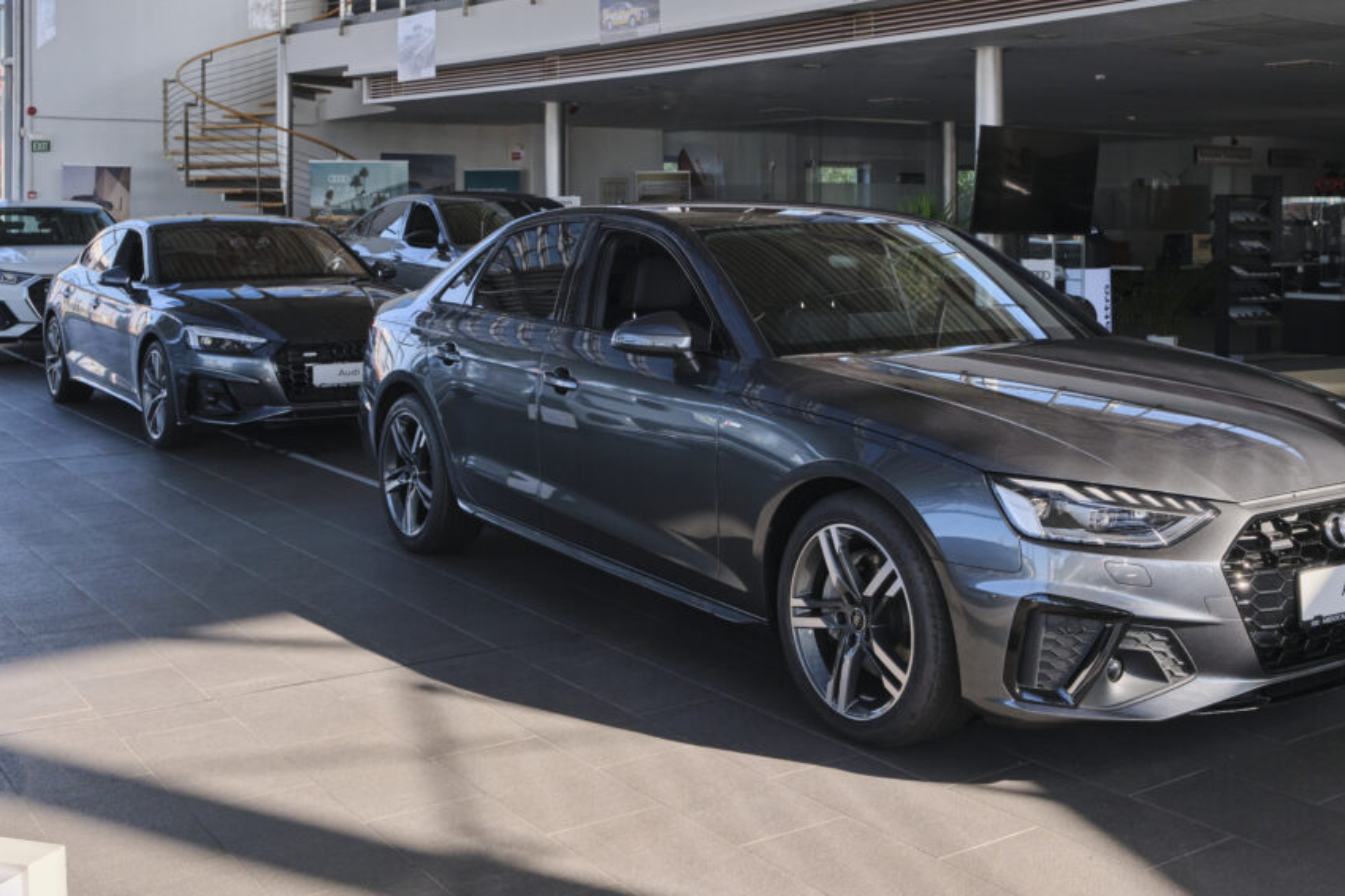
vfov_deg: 32.6
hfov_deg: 47.3
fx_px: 1532
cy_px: 371
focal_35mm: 41
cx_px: 753
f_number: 8
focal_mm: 22.7
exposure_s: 1/160
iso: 800
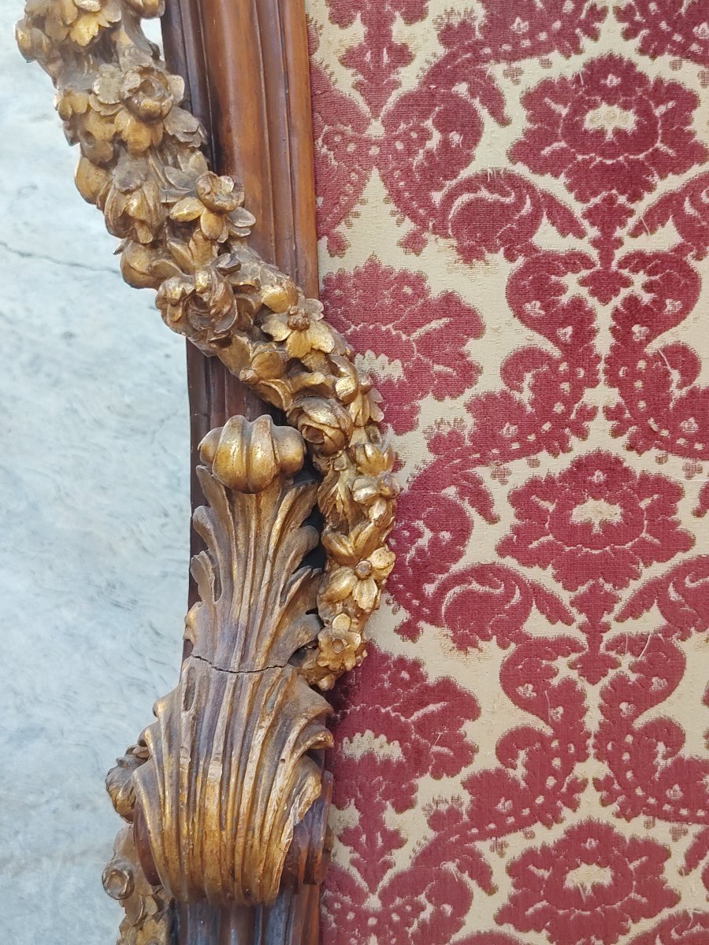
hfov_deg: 35.1
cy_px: 472
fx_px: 1120
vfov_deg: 45.8
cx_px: 354
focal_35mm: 41
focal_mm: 5.25
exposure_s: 1/100
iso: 132
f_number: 1.75
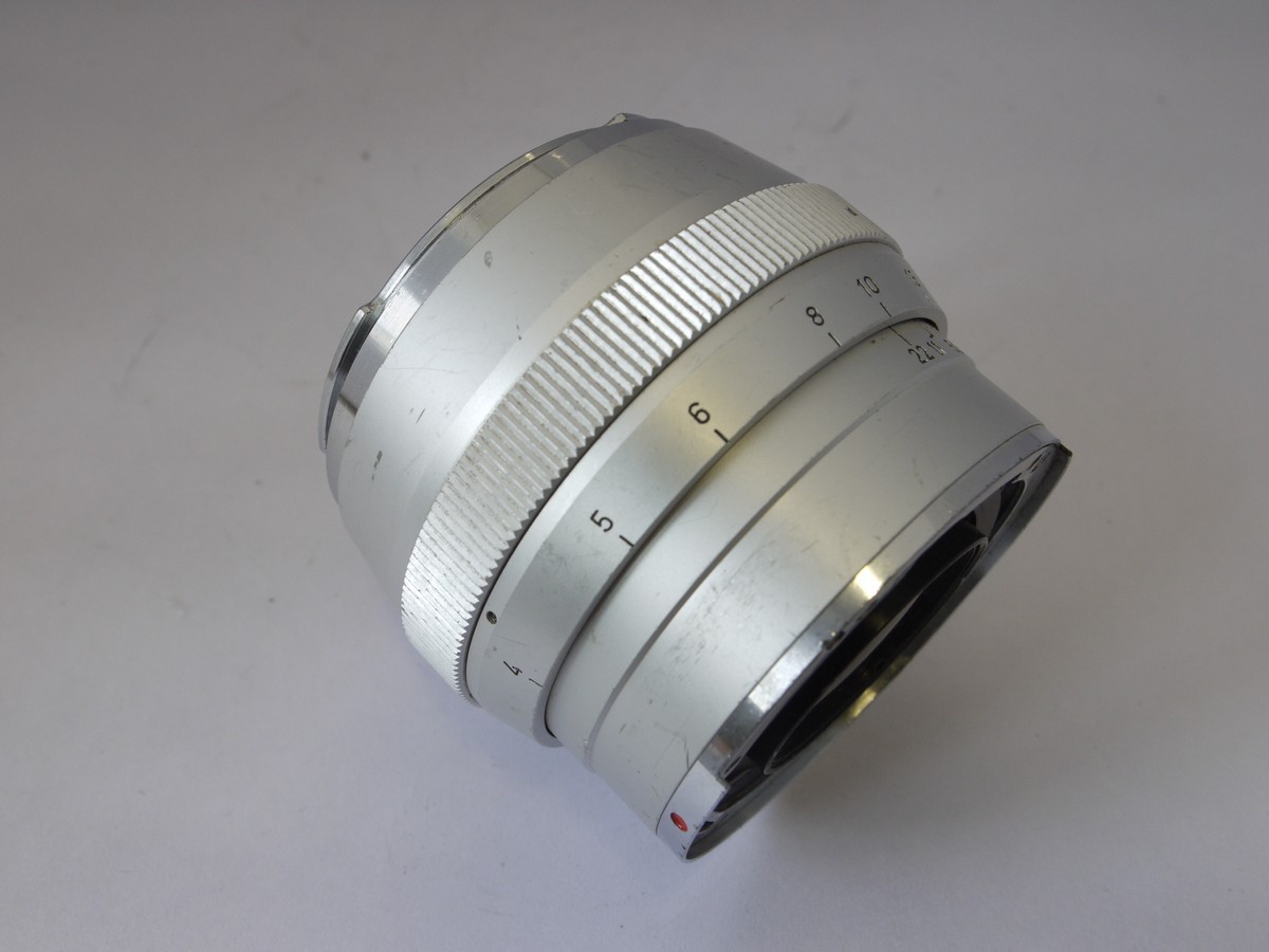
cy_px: 476
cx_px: 634
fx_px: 1393
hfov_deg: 49.0
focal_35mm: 38
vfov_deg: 37.7
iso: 320
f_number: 9
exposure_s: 1/30
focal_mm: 19
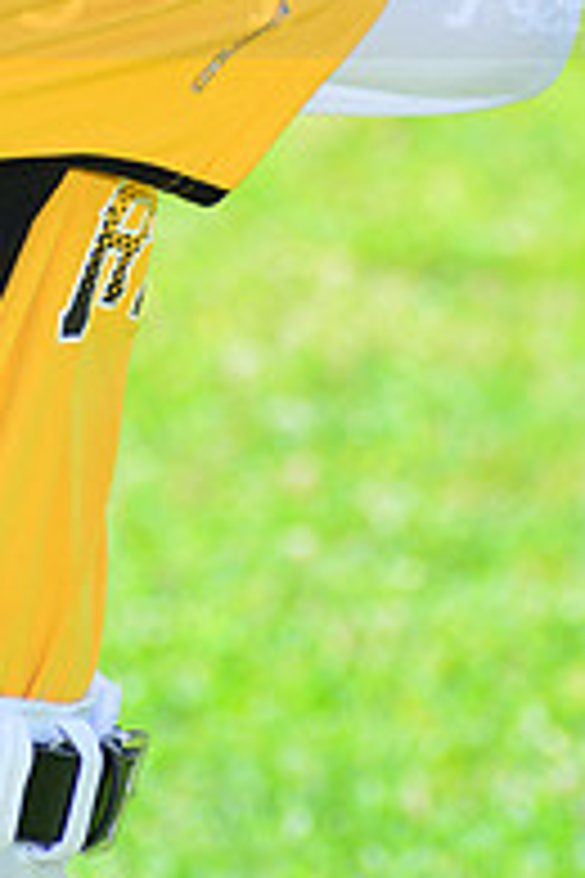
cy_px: -86
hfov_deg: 2.3
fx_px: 14478
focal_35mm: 594
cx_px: -79
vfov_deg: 3.5
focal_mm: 200
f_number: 8
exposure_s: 1/200
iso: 200
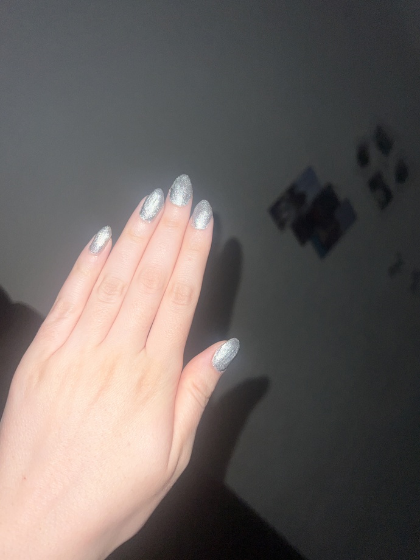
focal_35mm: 26
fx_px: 421
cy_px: 280
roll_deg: -41.2
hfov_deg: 53.1
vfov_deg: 67.3
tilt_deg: +20.3
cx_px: 210
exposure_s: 1/63
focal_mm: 5.7
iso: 32
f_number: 1.5
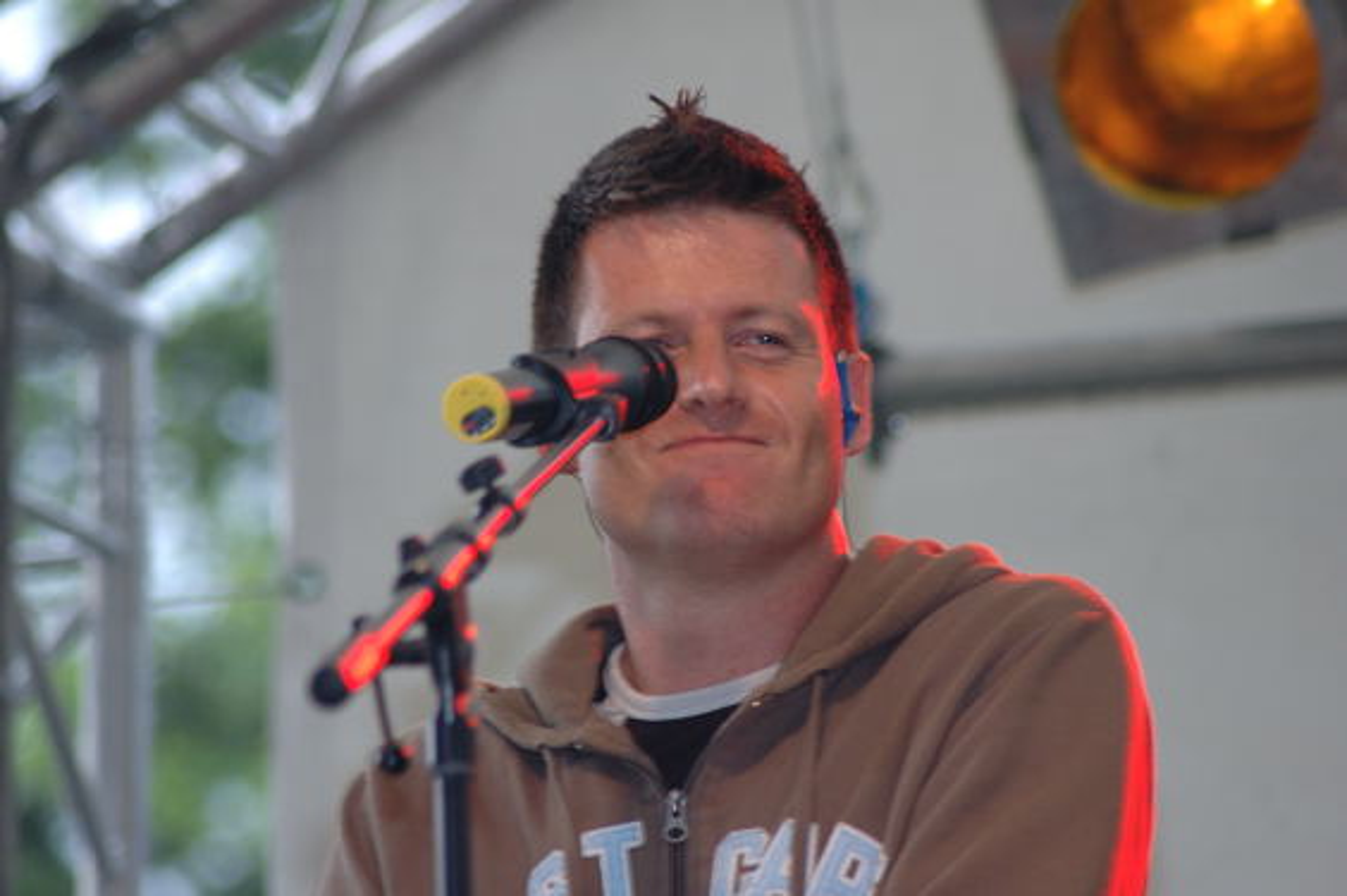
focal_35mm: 285
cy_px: 448
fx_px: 10654
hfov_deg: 7.2
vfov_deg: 4.8
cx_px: 674
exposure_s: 1/60
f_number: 4.8
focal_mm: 190
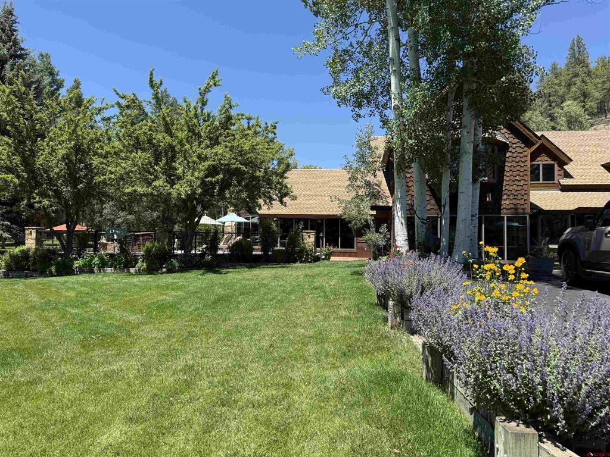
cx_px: 305
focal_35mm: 24
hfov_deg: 71.6
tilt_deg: +1.5
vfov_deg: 56.8
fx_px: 423
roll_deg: -0.3
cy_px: 228
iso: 80
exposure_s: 1/2169
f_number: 1.78
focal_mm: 6.76
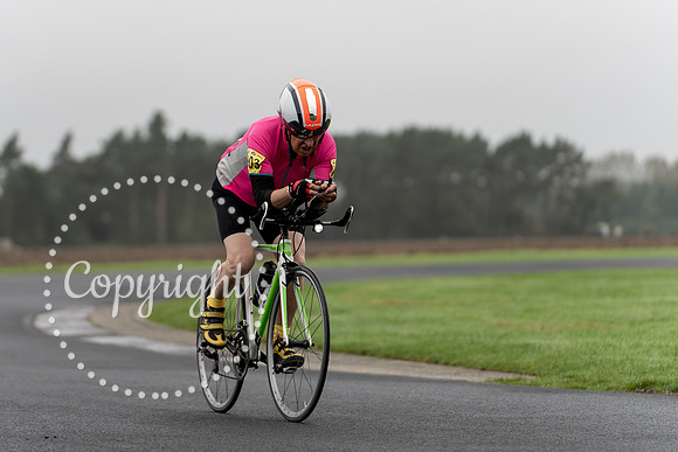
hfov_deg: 10.6
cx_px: 293
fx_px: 3645
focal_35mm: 194
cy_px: 187
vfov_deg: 7.1
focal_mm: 151
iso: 200
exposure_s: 1/1000
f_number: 2.8
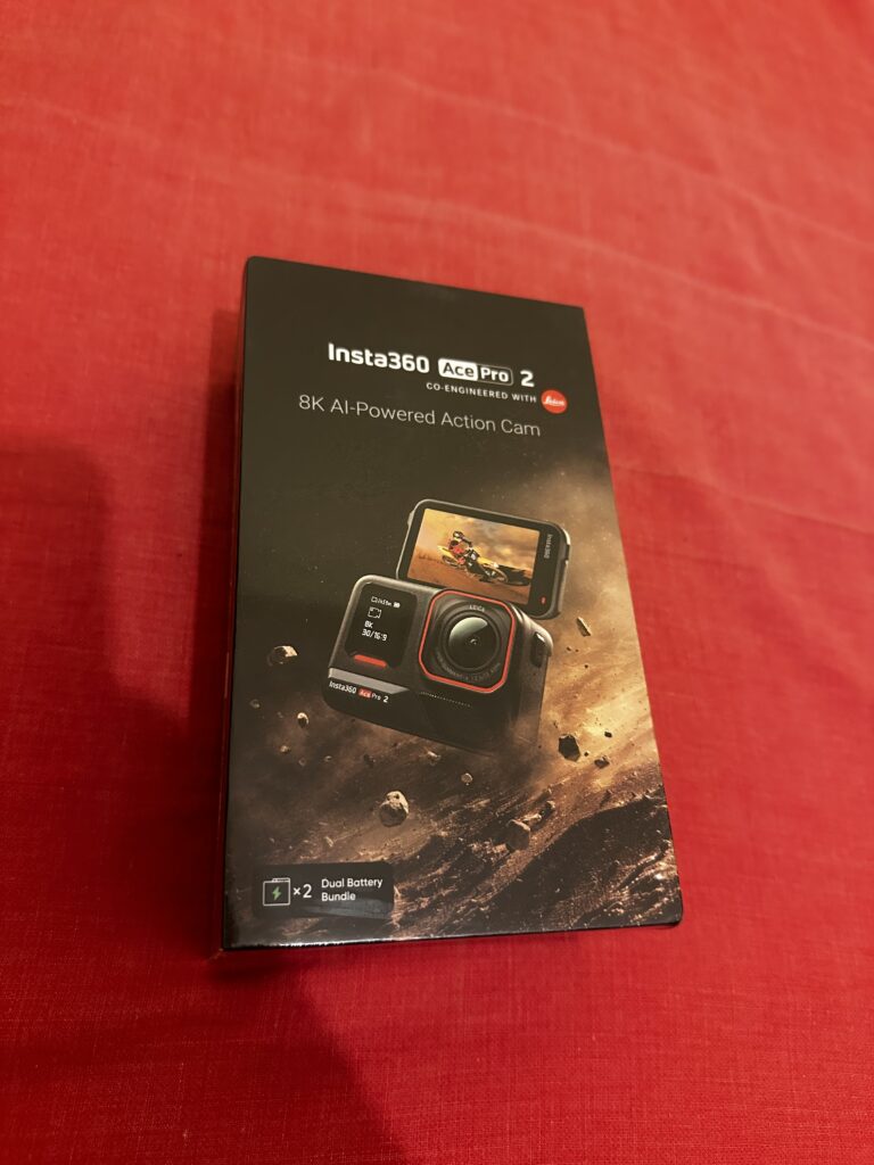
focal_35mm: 24
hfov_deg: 56.8
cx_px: 437
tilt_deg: -59.8
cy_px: 582
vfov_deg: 71.6
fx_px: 808
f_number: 1.78
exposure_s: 1/50
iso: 800
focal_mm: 6.86
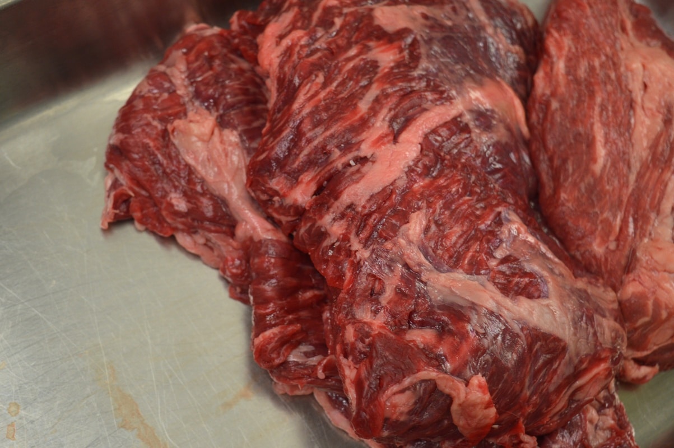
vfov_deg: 22.6
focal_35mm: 60
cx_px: 337
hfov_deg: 33.4
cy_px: 224
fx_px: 1122
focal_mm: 40
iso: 400
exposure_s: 1/40
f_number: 5
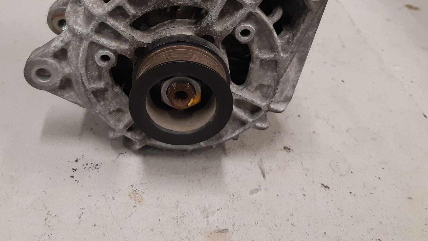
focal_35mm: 35
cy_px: 45
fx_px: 397
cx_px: 181
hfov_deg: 56.4
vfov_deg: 32.7
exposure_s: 1/50
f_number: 1.7
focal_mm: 3.93
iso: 160
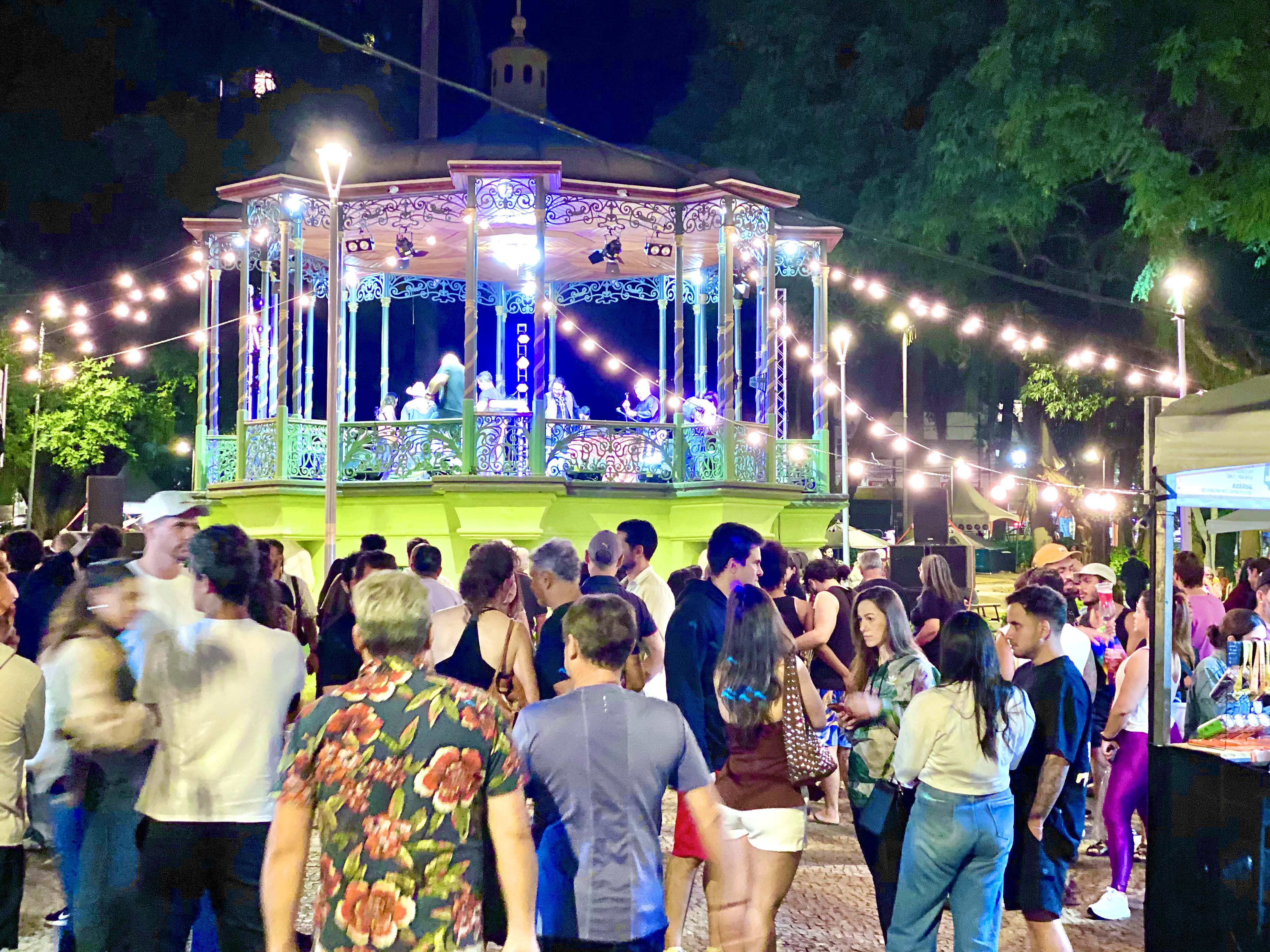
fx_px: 1908
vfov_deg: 28.0
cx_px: 635
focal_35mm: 52
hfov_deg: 36.8
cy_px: 476
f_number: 2
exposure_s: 1/15
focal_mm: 6
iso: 500
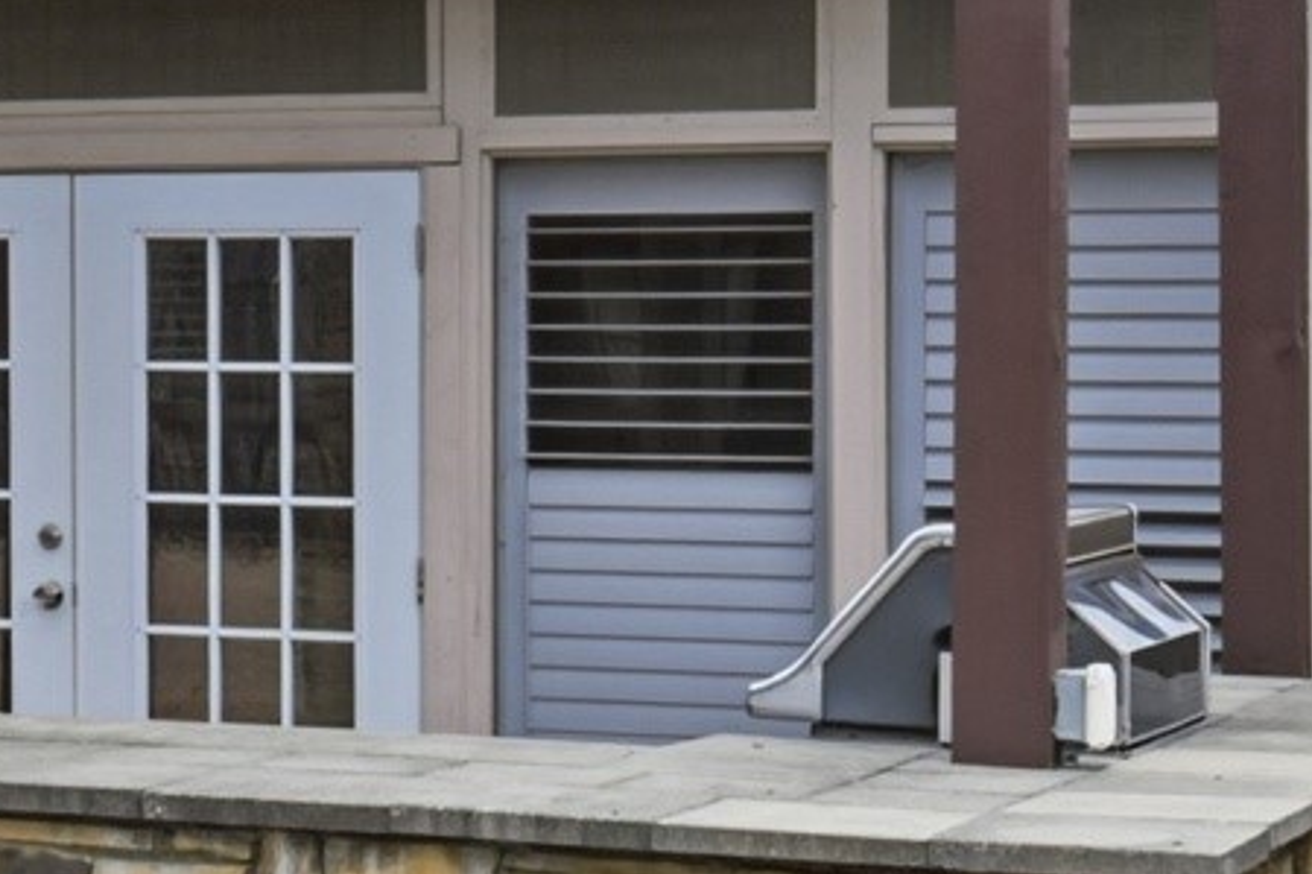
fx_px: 4626
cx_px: -517
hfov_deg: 15.2
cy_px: 250
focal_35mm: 127
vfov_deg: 10.8
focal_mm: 20
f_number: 14
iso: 250
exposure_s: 1/400
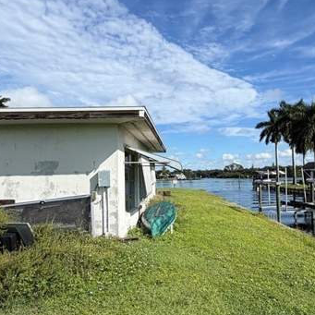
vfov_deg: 55.6
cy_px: 169
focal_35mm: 29
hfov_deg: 54.9
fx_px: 299
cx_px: 200
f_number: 2.2
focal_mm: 2.22
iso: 20
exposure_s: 1/1033
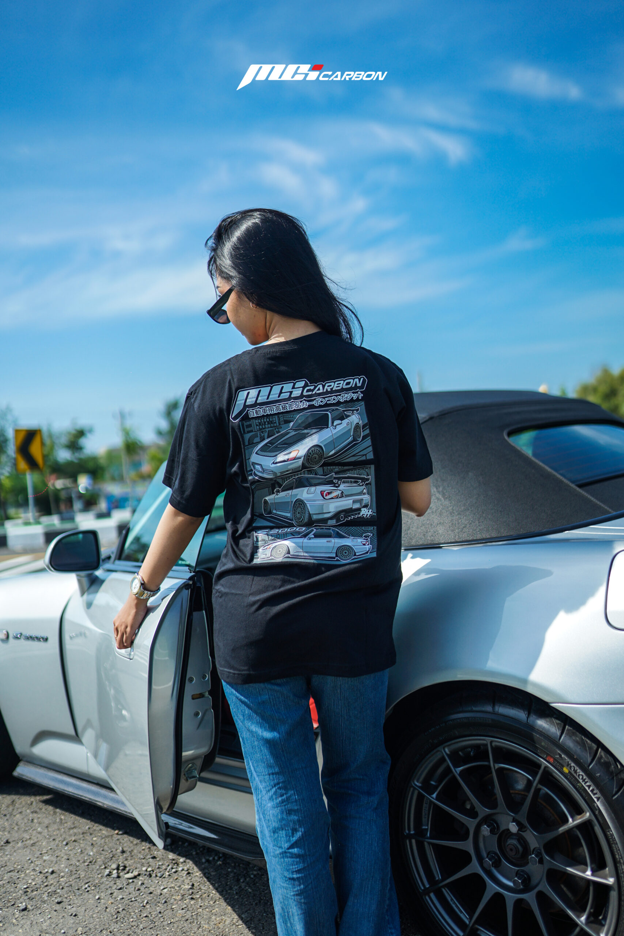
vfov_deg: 54.4
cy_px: 468
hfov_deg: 37.9
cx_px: 312
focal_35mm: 35
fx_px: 910
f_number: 1.7
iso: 100
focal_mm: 35
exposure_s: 1/2000
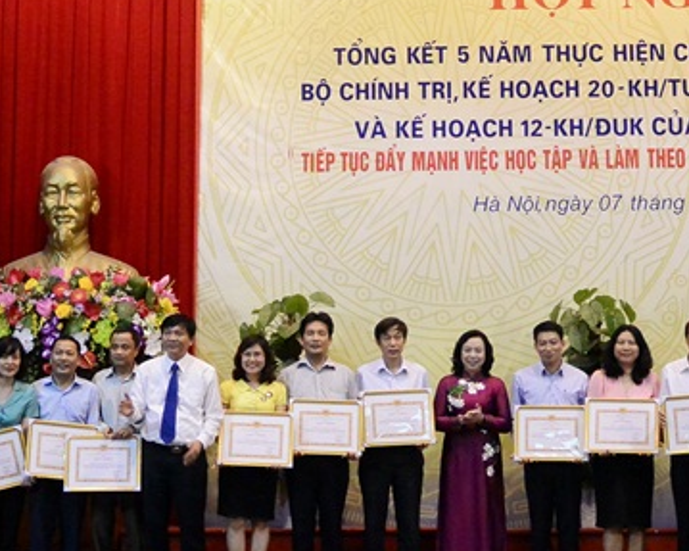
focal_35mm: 58
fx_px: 1182
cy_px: 267
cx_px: 509
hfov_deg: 31.9
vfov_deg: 26.2
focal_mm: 14
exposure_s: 1/100
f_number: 4
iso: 1250
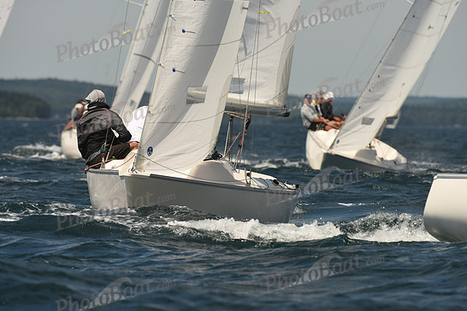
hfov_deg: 4.9
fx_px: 5513
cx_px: 221
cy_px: 152
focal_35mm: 425
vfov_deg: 3.2
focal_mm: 400
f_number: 7.1
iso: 250
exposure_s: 1/1000
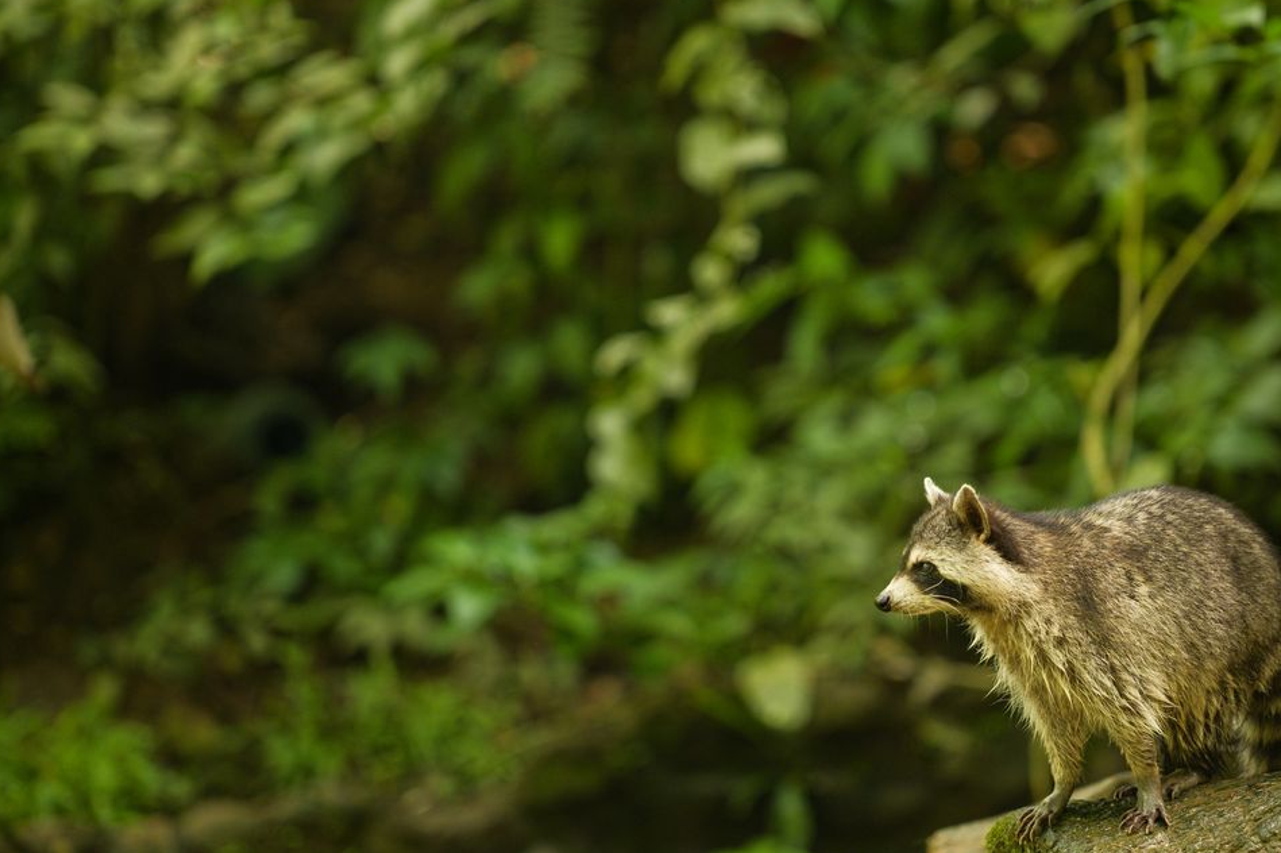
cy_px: 395
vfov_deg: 12.2
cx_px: 809
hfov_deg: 18.2
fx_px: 3984
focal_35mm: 112
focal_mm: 85
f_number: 1.4
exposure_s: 1/200
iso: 500
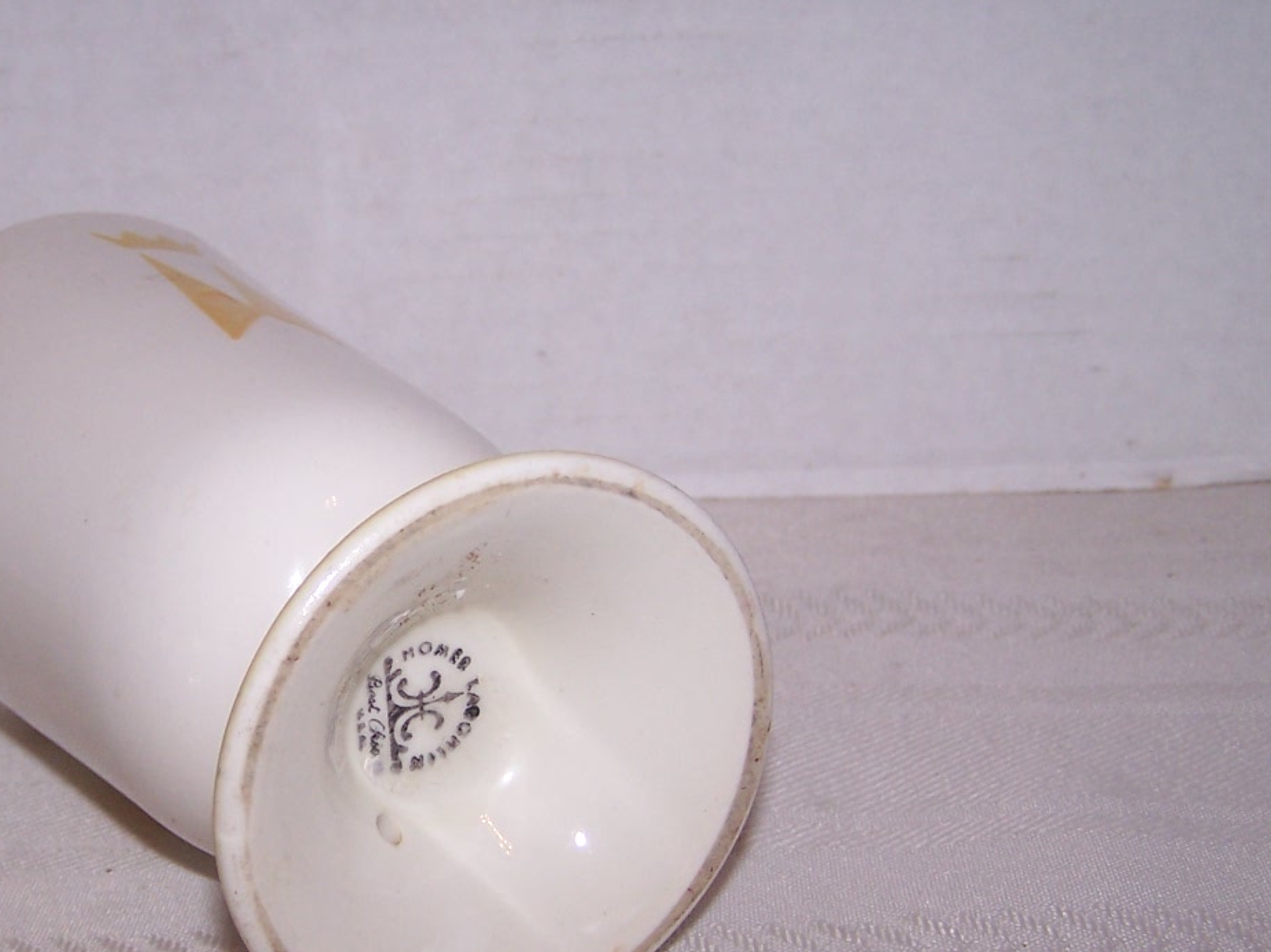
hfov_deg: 29.9
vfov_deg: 22.9
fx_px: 2349
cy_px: 603
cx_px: 345
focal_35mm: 64
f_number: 2.8
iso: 80
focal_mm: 6.3
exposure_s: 1/60
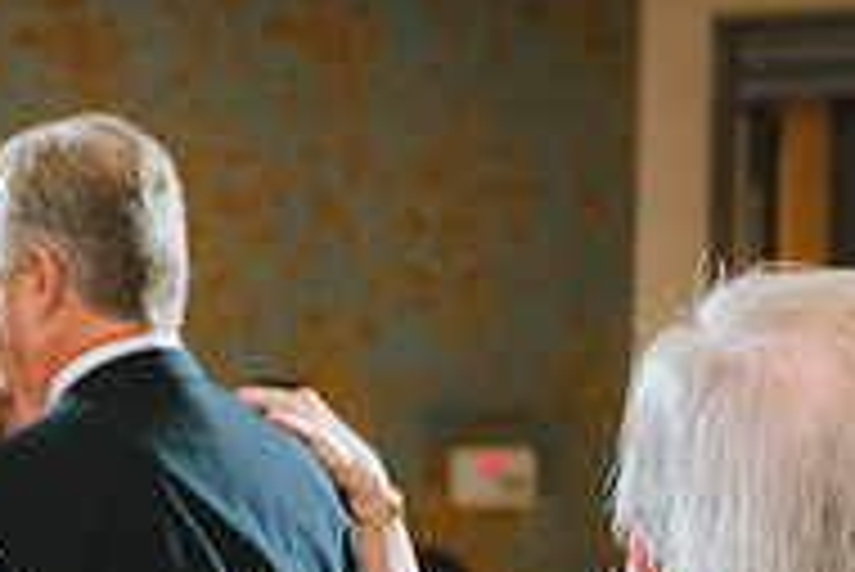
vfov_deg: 7.4
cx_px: -342
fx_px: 4349
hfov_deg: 10.9
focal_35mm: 183
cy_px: 718
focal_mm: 60
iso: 1250
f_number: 3.5
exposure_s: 1/160
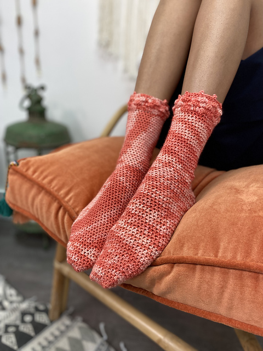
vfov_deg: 67.3
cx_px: 132
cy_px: 176
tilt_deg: -17.7
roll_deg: -3.4
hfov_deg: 53.1
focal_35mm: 26
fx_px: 263
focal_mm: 4.25
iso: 80
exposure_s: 1/120
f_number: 1.8
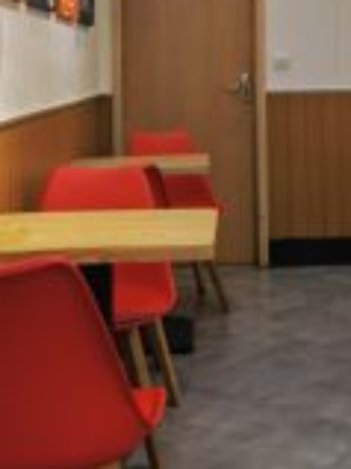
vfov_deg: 27.3
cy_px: 27
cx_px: 277
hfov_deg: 21.3
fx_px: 921
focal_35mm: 68
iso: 50
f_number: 1.9
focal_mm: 6.67
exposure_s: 1/100
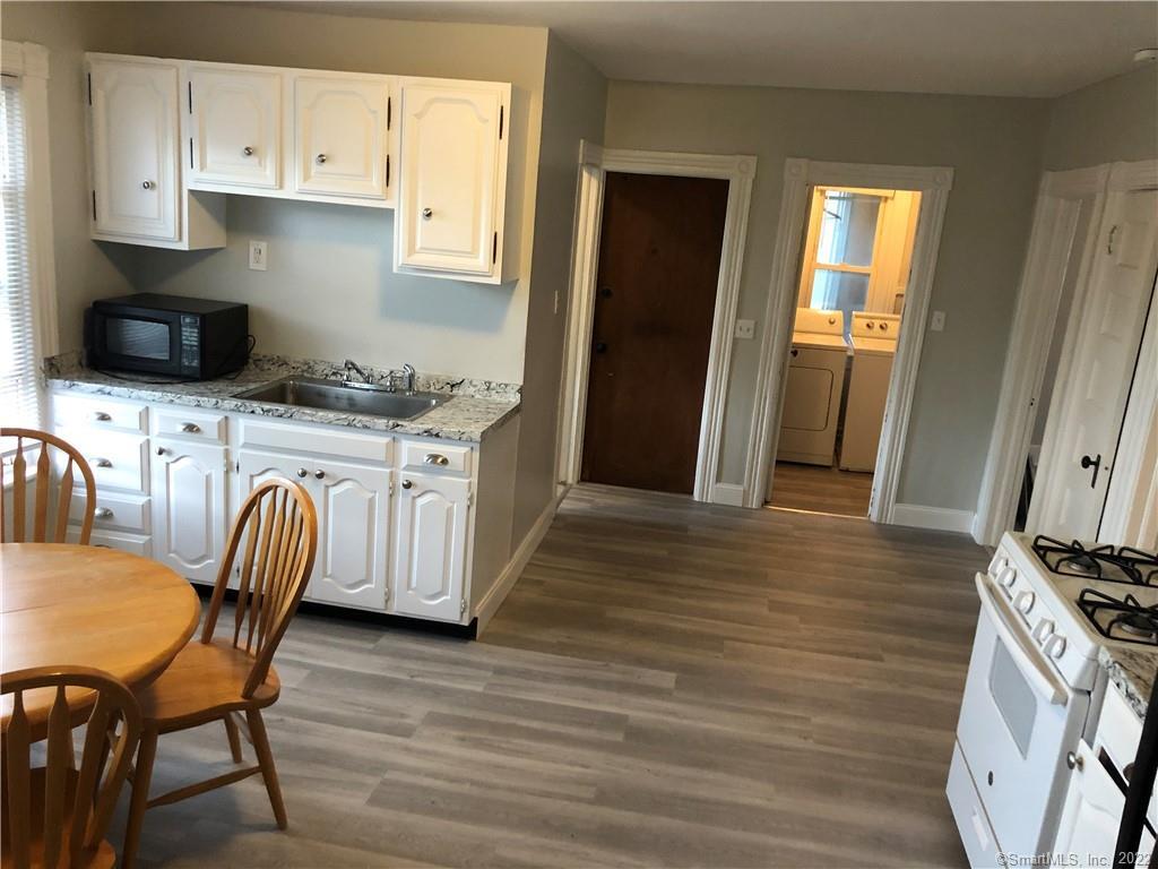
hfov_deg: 63.4
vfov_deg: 49.7
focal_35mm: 28
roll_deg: -4.3
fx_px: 937
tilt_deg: -14.6
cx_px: 579
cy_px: 434
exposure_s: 1/15
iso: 100
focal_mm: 3.99
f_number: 1.8
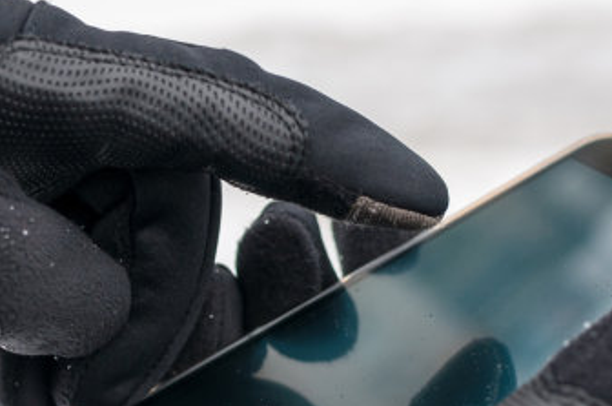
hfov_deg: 24.6
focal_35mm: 82
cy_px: 317
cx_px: 191
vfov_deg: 16.5
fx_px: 1392
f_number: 4
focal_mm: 30
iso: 200
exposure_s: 1/400
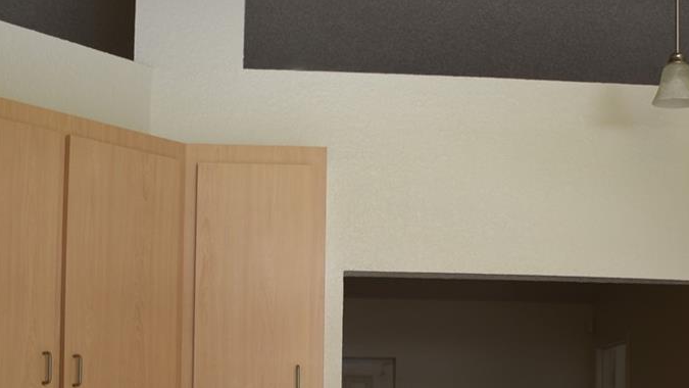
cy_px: 429
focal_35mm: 67
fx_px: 1224
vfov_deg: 17.4
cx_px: 388
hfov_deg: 31.4
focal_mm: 18
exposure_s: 1/50
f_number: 3.5
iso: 100
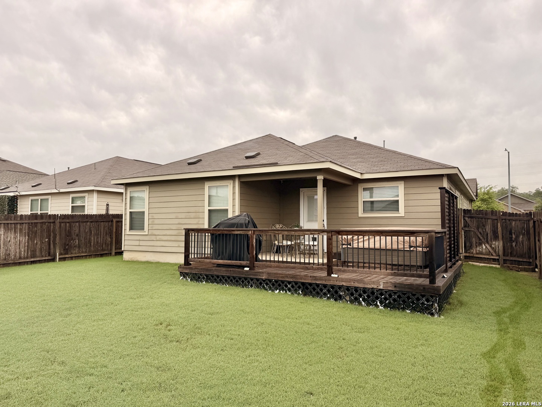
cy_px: 204
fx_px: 376
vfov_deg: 56.8
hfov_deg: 71.6
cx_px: 271
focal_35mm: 24
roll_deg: +0.6
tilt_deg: +2.1
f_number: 1.78
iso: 80
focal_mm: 6.76
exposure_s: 1/322
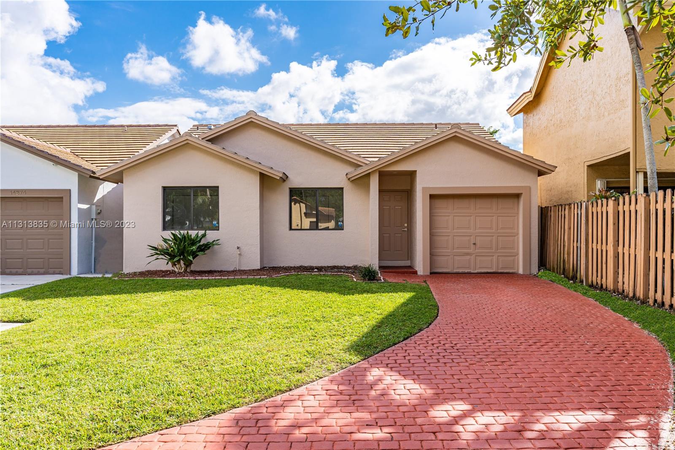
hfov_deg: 65.5
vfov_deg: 46.4
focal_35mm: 28
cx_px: 338
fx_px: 525
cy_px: 225
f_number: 8
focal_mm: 28
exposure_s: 1/500
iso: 200
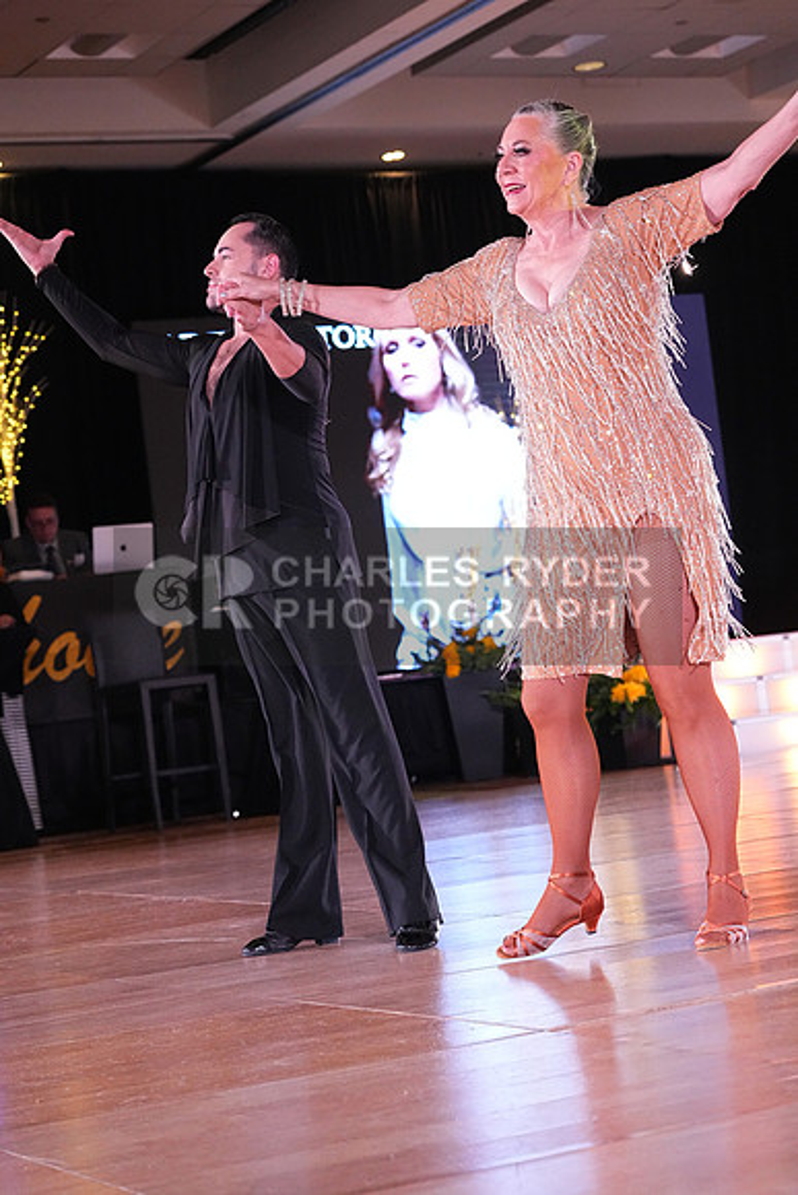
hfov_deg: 17.3
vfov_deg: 25.7
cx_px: 399
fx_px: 2625
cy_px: 598
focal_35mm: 79
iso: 8000
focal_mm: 79
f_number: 5.6
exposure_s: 1/400
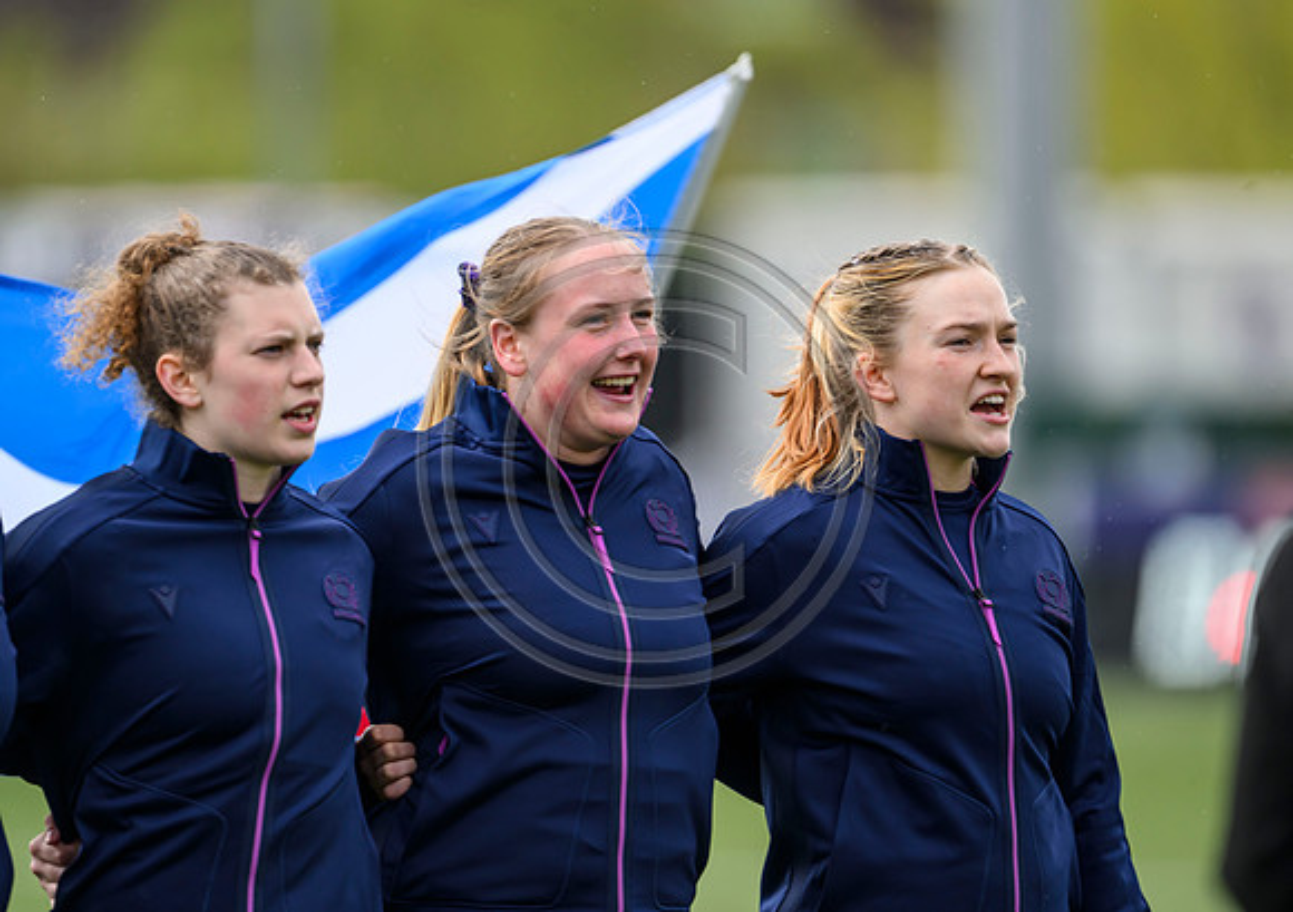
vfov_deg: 2.4
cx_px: 691
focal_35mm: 588
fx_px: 21514
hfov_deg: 3.4
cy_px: 451
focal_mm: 560
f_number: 4
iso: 500
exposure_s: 1/1600
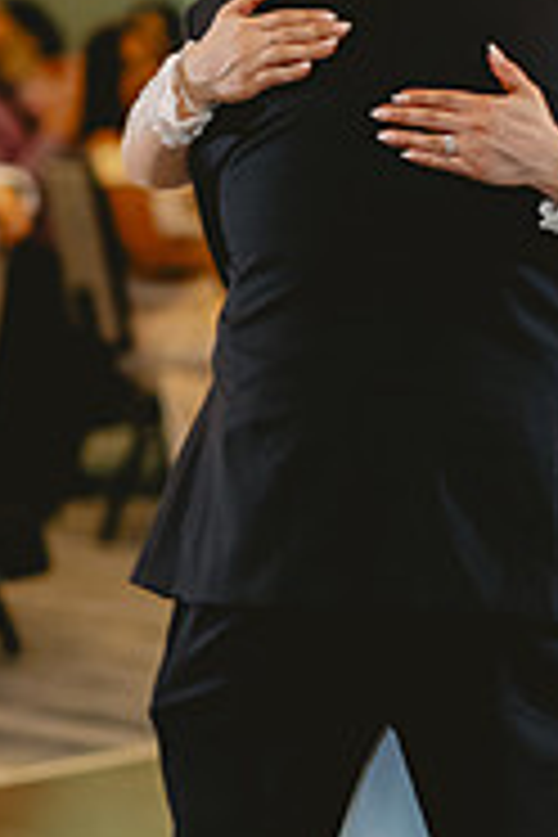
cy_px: 436
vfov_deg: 10.0
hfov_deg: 6.7
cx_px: 508
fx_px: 4789
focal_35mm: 206
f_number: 2
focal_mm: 85
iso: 2500
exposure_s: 1/125
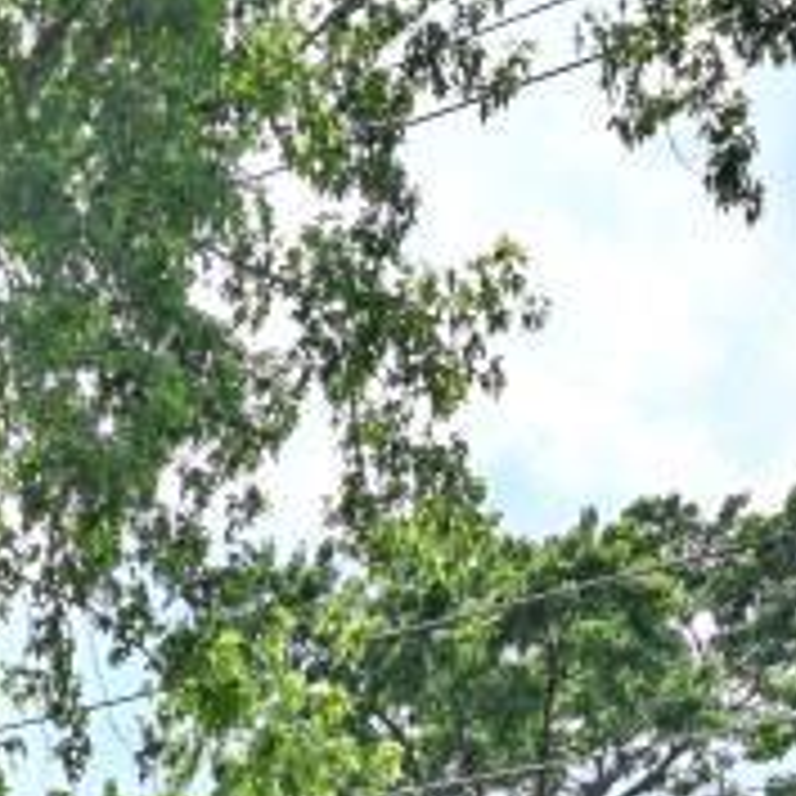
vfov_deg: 12.4
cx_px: -688
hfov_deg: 14.4
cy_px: 2024
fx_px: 2721
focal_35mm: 105
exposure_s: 1/400
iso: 100
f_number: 7.1
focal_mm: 14.5
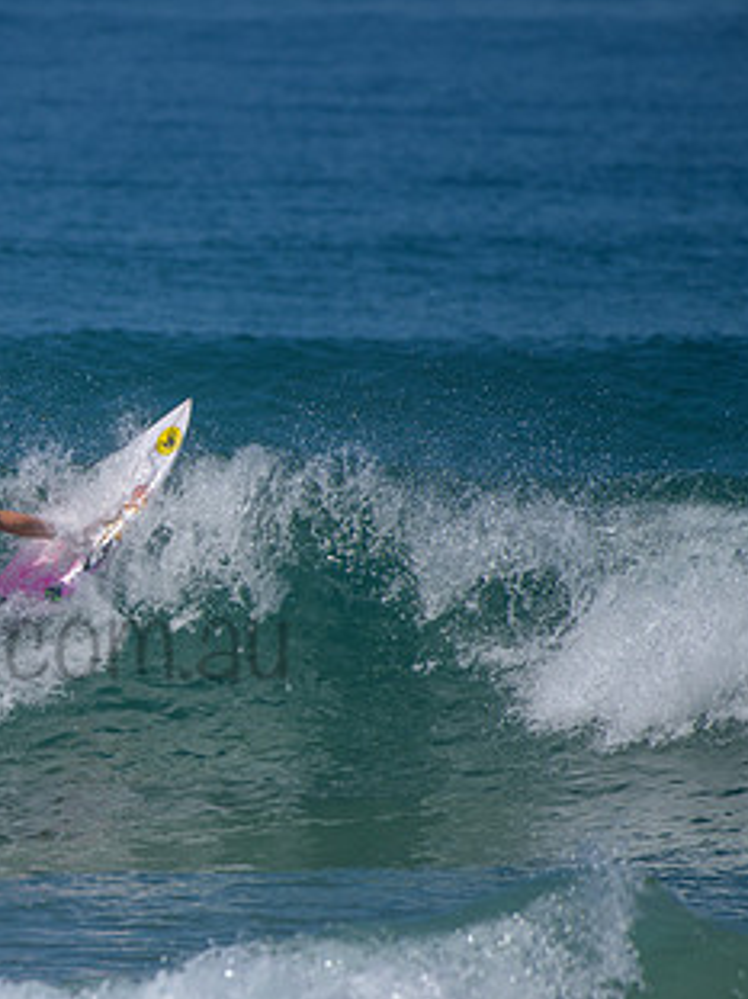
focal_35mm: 897
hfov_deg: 1.7
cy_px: 606
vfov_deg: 2.2
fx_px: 25862
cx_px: -51
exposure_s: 1/2000
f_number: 5.6
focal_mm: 500
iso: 140
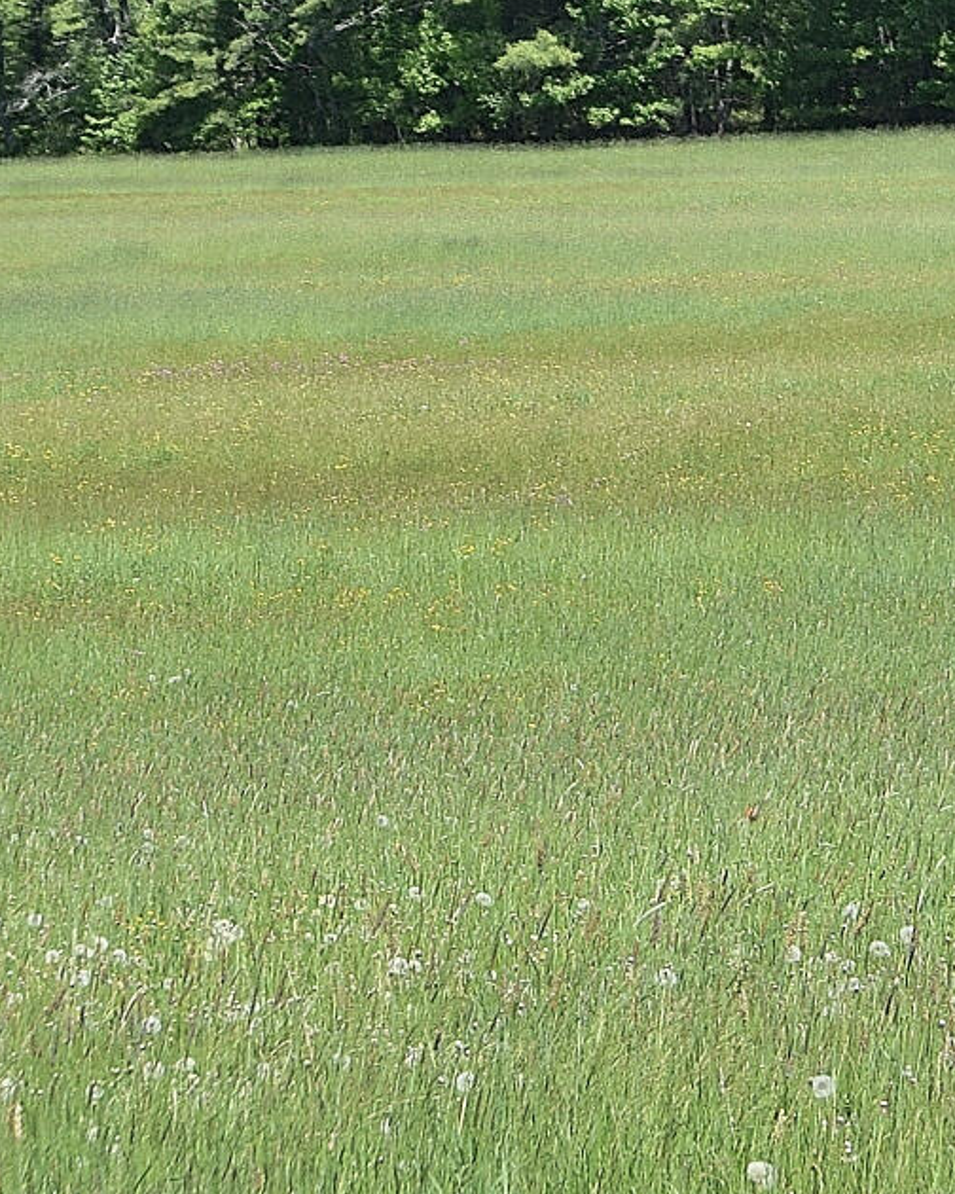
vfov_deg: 11.9
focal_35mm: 161
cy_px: 61
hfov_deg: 9.5
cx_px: 1048
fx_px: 5688
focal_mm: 24
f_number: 9
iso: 200
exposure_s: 1/320
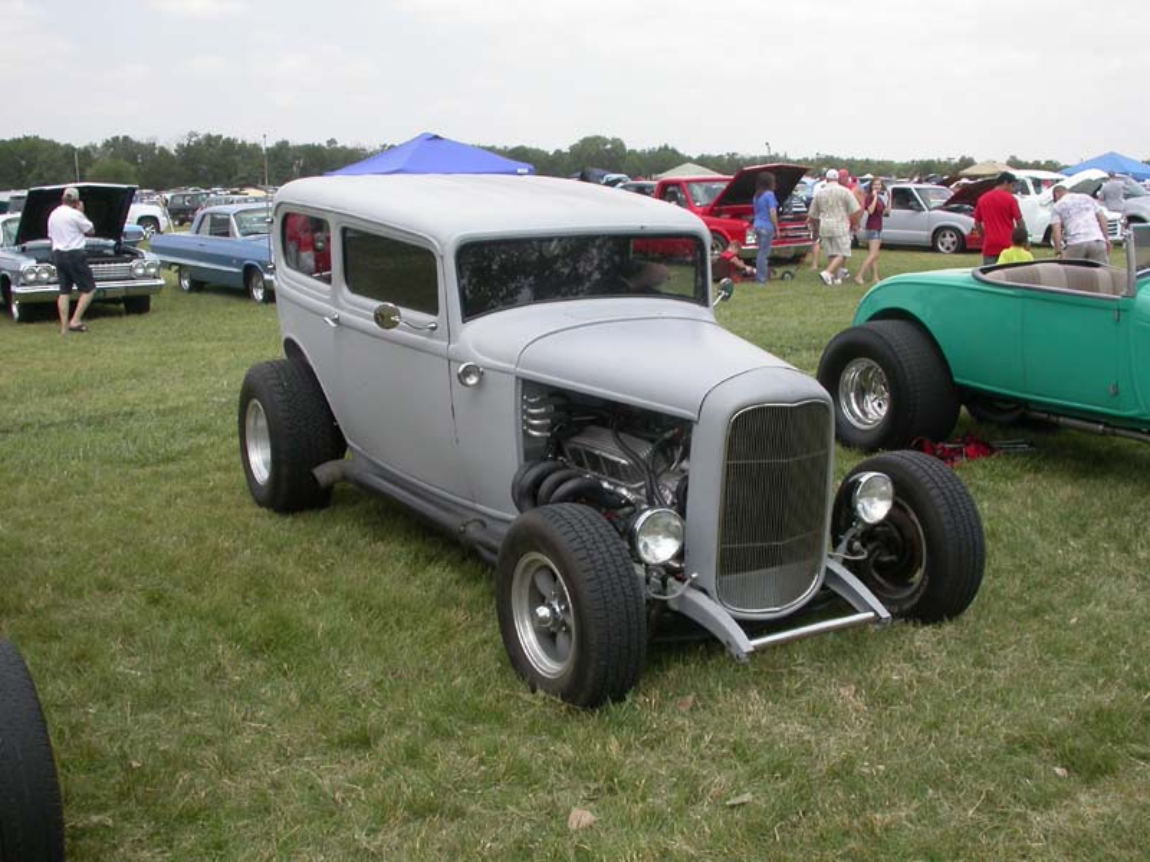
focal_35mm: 38
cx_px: 575
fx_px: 1262
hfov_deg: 49.0
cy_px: 431
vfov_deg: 37.7
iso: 100
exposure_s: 1/250
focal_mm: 7.85
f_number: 6.7
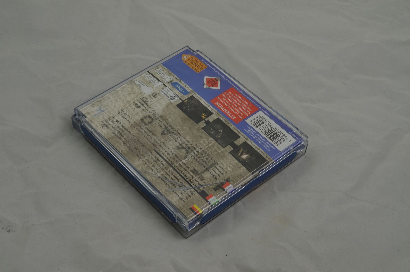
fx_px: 682
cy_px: 136
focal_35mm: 60
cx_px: 205
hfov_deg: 33.5
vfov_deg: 22.5
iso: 100
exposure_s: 1/3
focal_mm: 40
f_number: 20
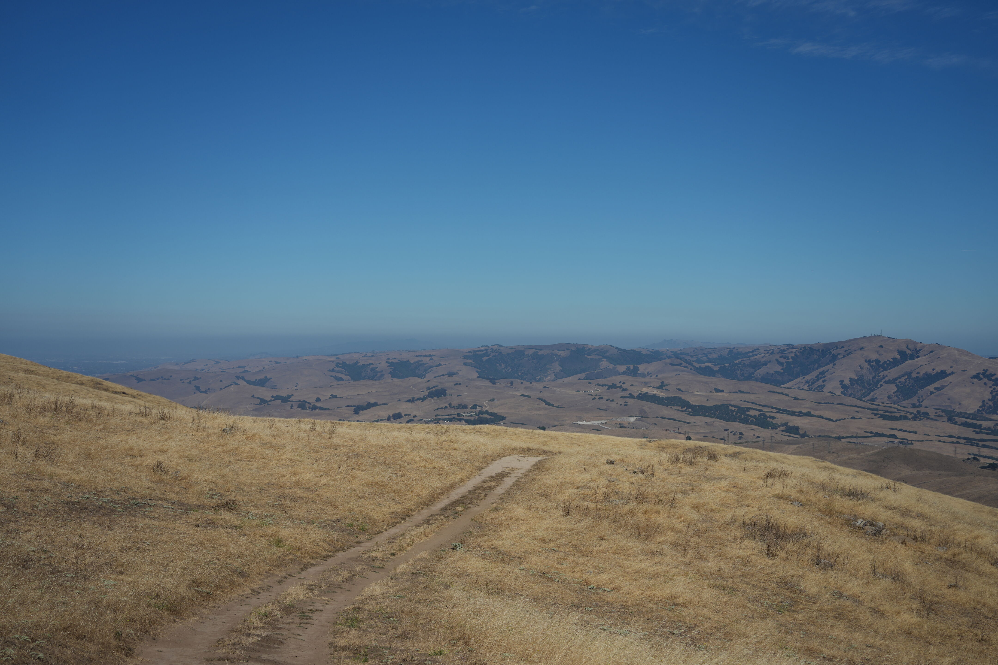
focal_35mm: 50
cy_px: 332
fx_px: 1386
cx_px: 499
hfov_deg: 39.6
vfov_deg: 27.0
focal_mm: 50
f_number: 5.6
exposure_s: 1/1250
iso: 100
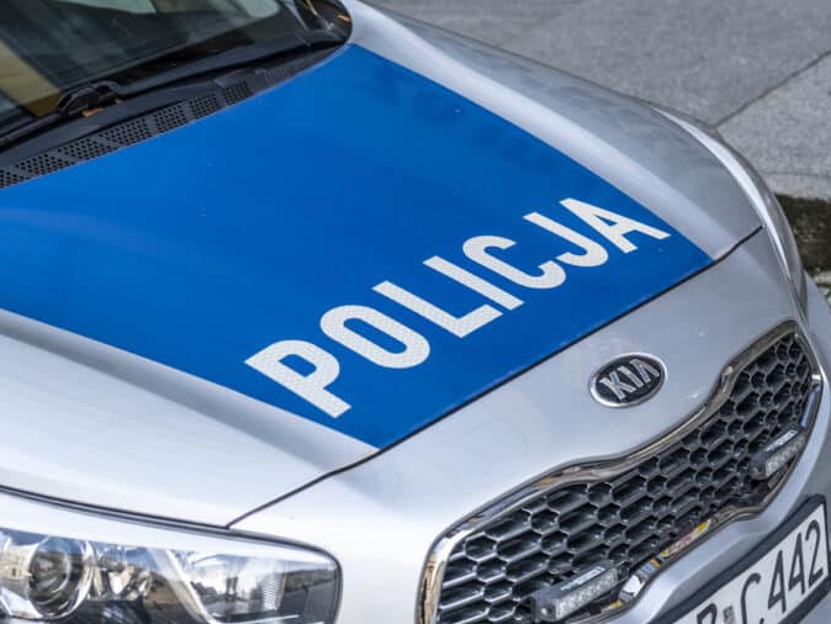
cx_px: 383
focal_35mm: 92
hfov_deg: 21.3
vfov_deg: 16.1
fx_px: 2209
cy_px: 314
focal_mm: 56
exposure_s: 1/250
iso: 320
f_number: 4
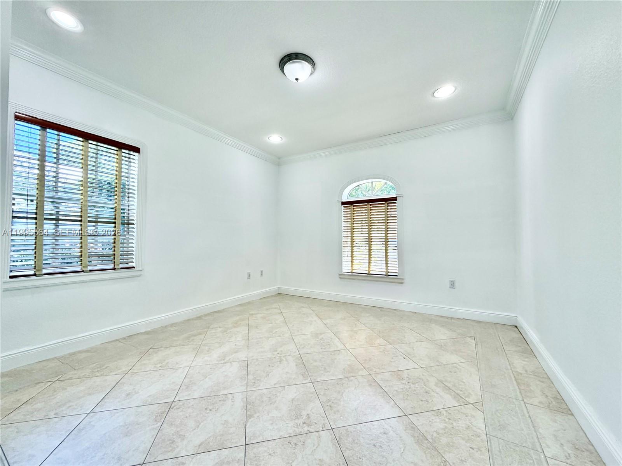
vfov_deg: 85.7
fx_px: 252
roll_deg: +0.1
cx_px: 311
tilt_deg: +1.6
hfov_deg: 102.1
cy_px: 233
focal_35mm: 14
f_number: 2.2
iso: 80
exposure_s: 1/120
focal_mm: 2.22
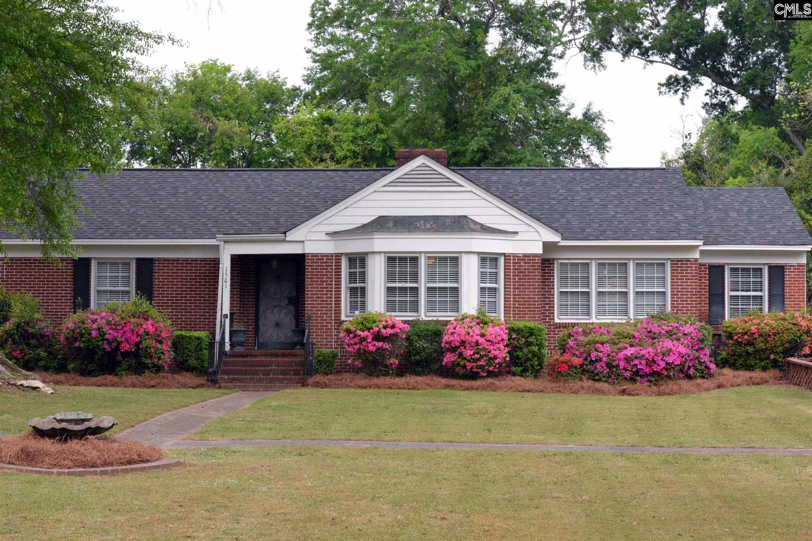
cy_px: 270
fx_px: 1579
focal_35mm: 70
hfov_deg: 28.8
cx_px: 406
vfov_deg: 19.5
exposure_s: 1/1000
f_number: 16
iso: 6400
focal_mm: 70
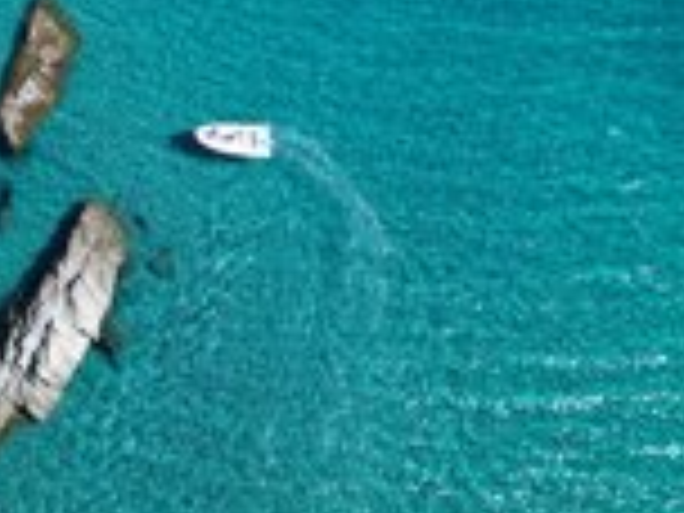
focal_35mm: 55
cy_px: -29
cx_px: 4
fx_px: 1087
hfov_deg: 32.3
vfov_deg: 25.0
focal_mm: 6.72
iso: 100
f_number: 1.7
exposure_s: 1/25
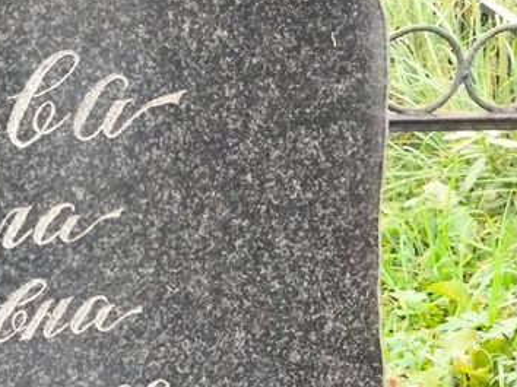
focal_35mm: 113
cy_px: 359
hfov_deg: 16.9
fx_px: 1687
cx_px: -43
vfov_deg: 13.0
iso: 125
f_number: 1.7
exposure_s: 1/60
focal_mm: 4.71
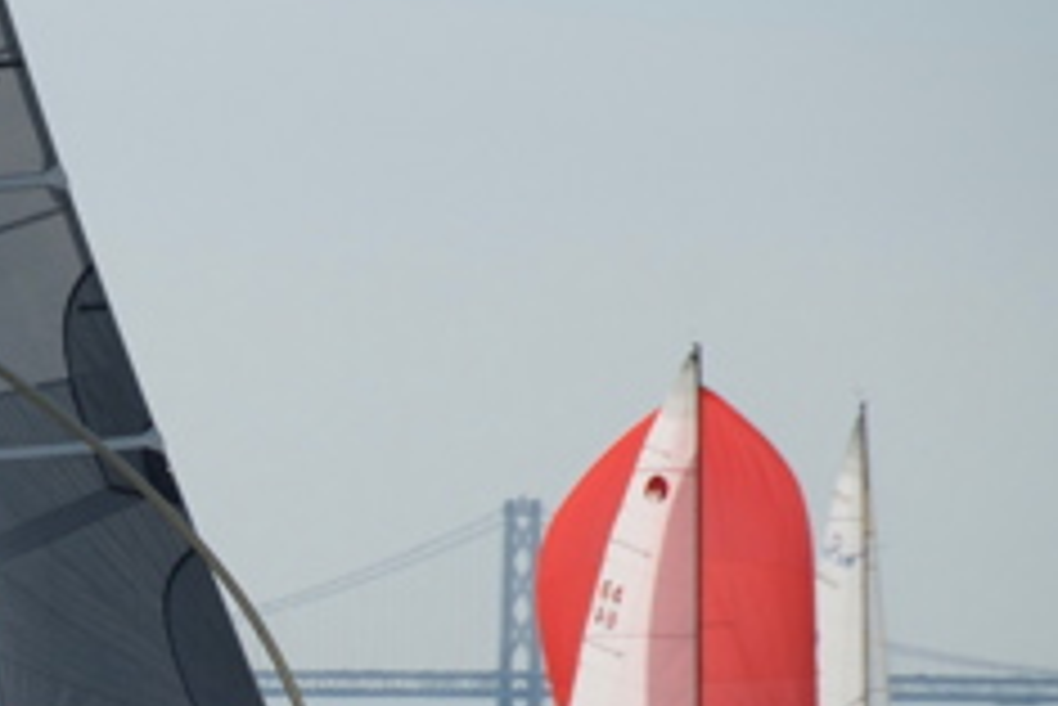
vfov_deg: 1.8
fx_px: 22495
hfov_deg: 2.7
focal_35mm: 765
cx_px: 140
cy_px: 488
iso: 400
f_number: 5.6
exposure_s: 1/2500
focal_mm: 200
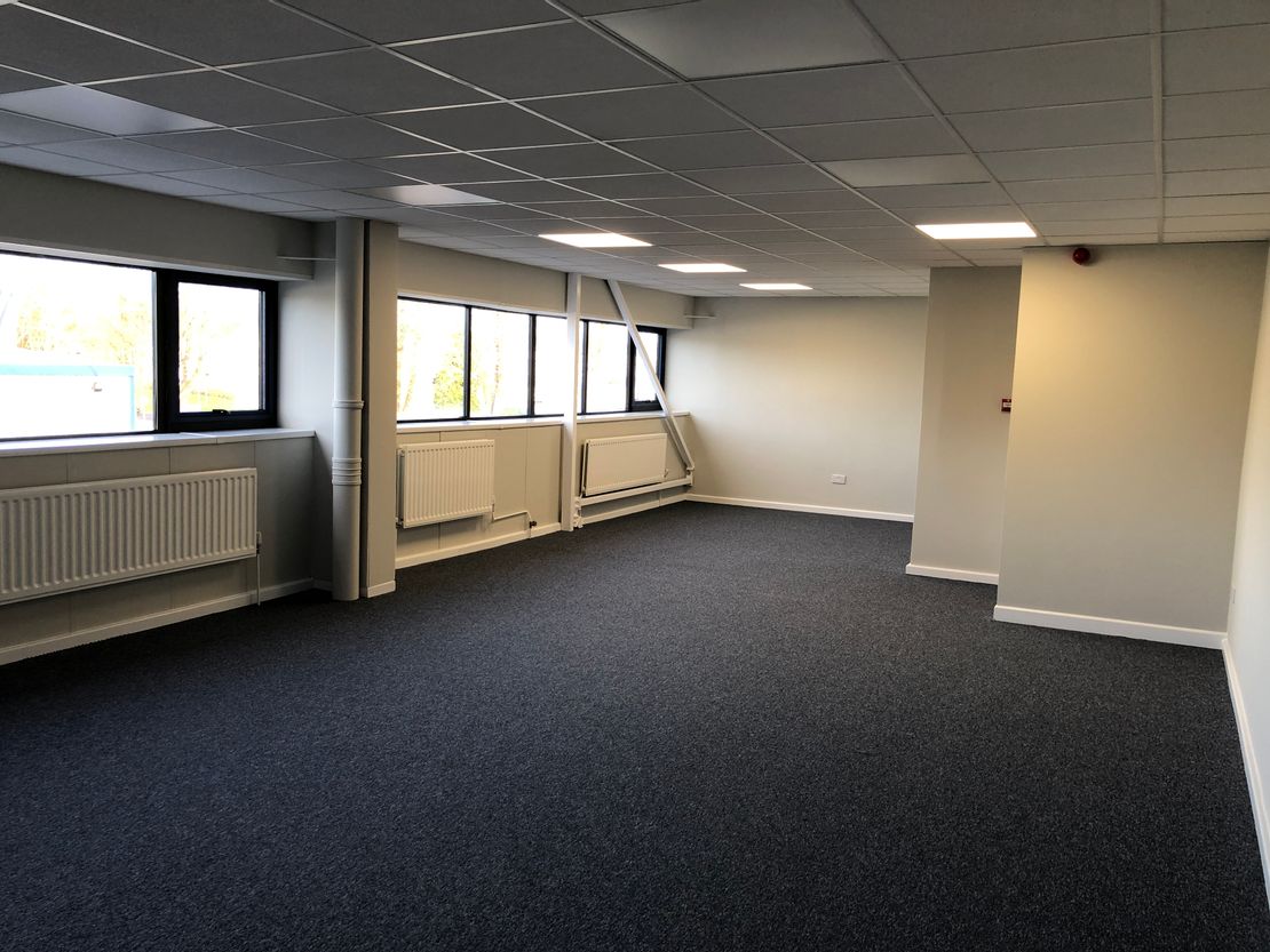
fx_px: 1027
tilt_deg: -6.9
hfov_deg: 63.4
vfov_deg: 49.8
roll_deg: -1.7
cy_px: 476
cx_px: 635
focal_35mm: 28
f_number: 1.8
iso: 25
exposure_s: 1/50
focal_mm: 3.99
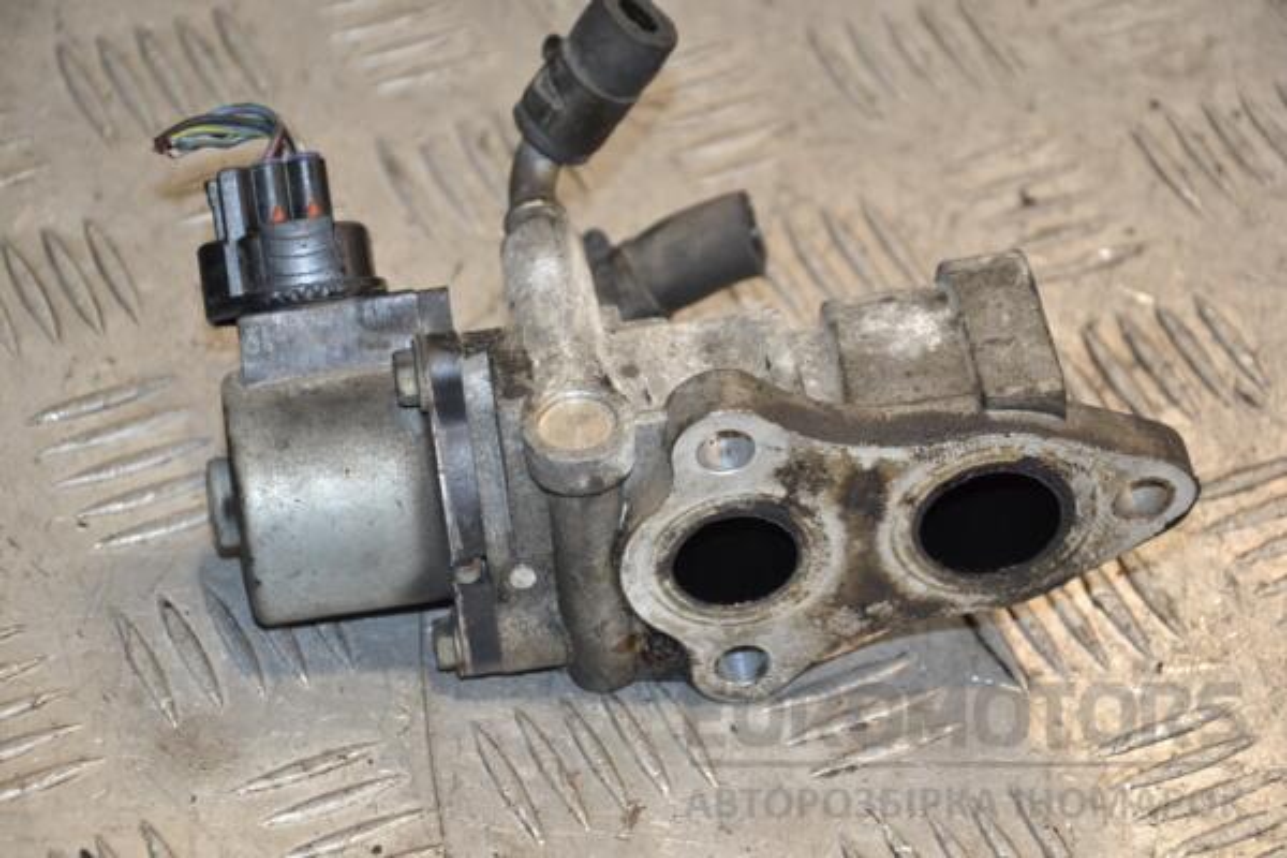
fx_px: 4933
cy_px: 429
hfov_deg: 14.9
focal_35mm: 138
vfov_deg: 9.9
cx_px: 644
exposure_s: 1/160
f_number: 5.6
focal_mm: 92
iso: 800
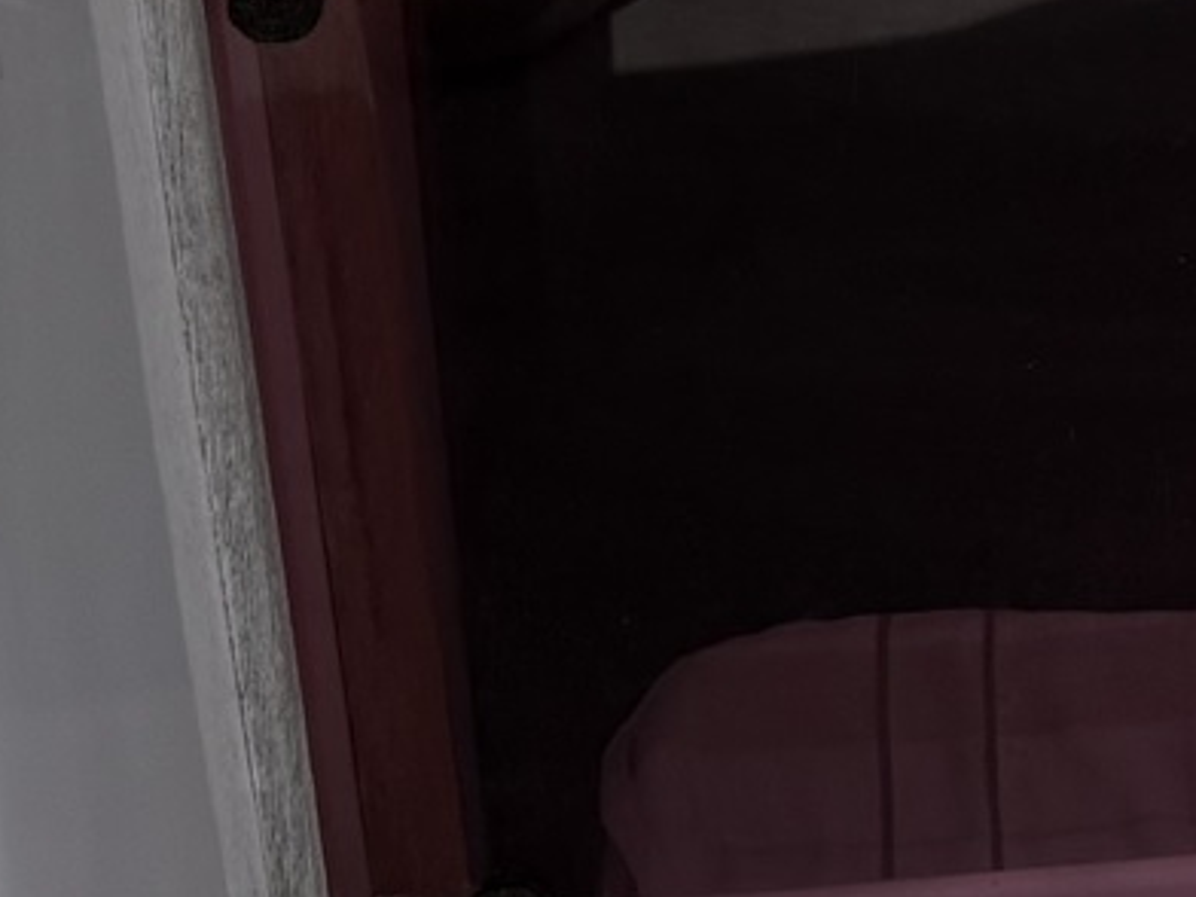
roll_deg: -4.2
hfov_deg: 12.5
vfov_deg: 9.2
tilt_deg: -30.9
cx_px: 1522
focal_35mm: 153
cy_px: -844
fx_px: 5286
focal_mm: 6.76
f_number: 1.78
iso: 100
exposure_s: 1/4167
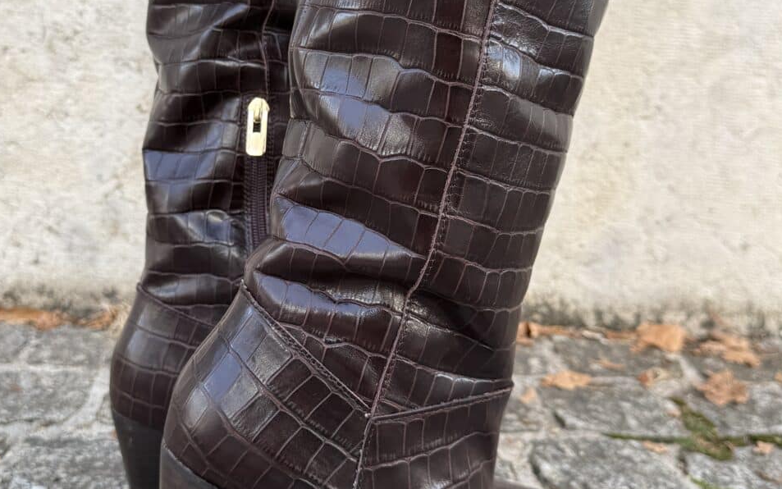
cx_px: 398
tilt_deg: -3.0
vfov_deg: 30.7
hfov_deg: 48.2
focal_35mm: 41
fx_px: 874
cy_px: 115
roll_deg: -3.2
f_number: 1.78
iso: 80
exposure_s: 1/445
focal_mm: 6.76
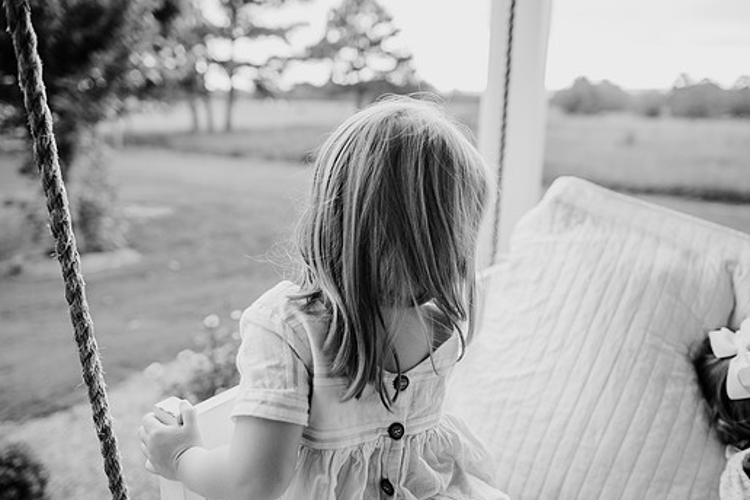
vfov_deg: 47.9
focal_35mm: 27
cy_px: 265
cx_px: 353
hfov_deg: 67.3
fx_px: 562
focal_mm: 24
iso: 250
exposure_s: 1/400
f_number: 2.5
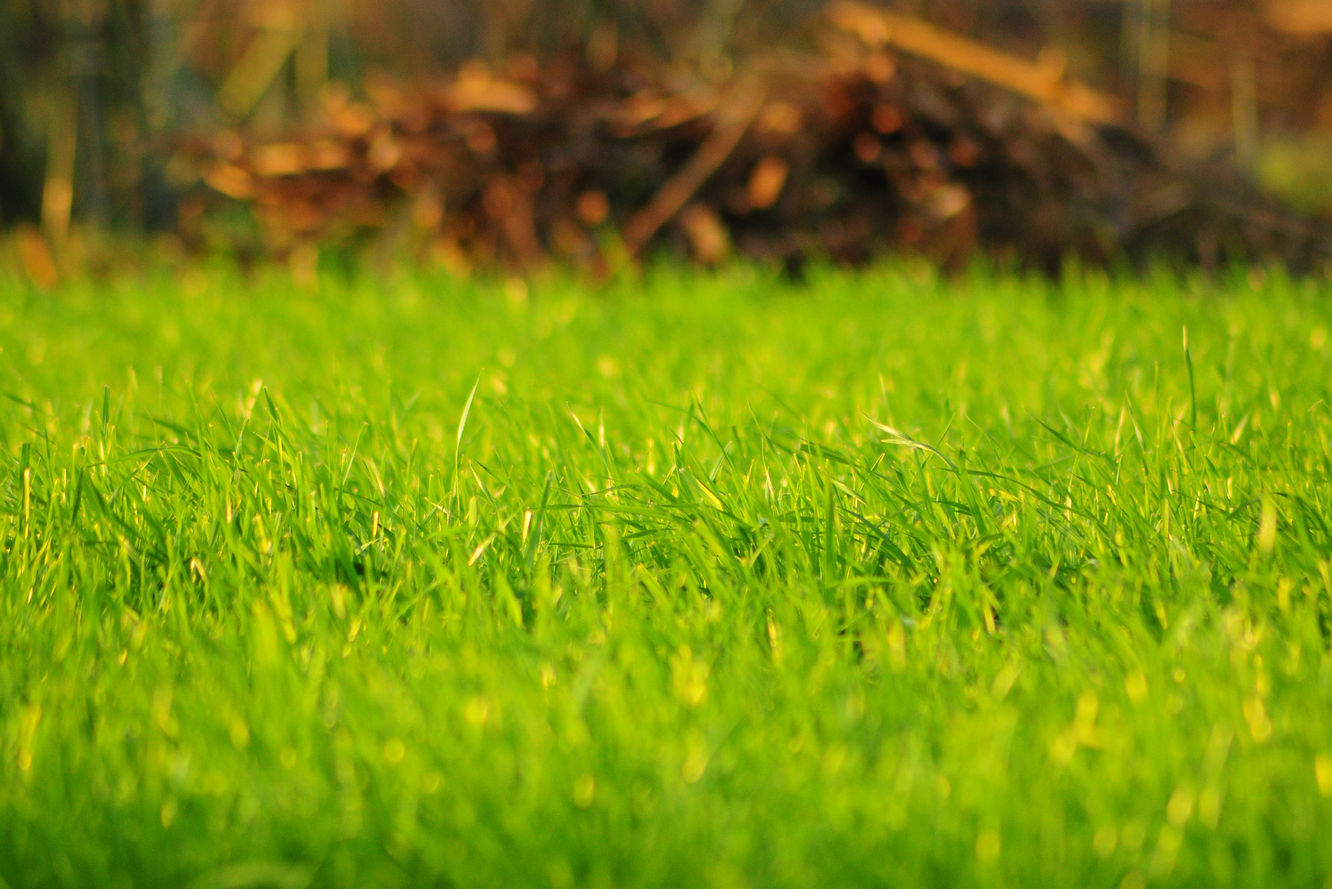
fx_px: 16725
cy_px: 444
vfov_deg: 3.0
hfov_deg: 4.6
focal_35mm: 452
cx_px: 666
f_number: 5.6
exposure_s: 1/320
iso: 500
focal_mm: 300
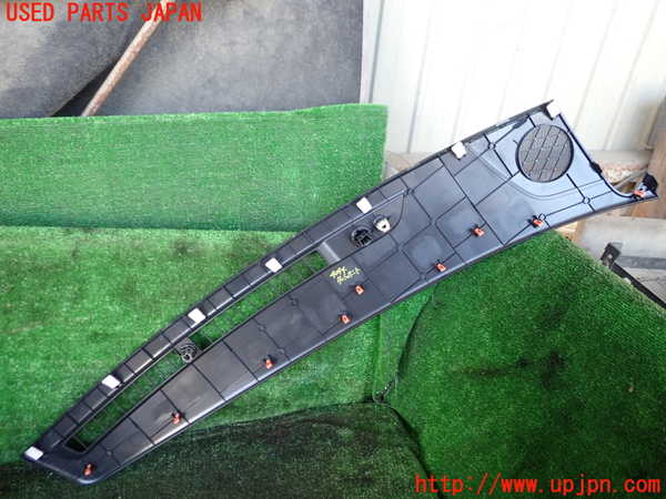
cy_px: 250
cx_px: 333
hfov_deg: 60.0
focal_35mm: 30
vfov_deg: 46.8
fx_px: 577
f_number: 2.3
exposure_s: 1/40
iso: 200
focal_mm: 5.4
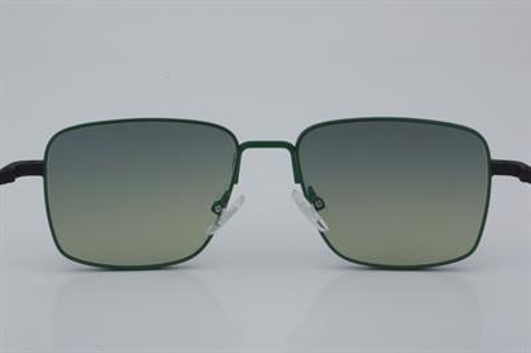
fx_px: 1216
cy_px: 176
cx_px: 266
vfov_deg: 16.5
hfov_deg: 24.6
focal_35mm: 82
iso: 100
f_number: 32
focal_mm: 55
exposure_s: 1/4
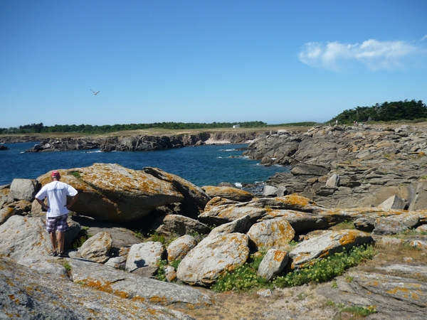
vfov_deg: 42.9
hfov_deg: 55.4
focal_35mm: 33
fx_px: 407
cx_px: 214
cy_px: 160
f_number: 8
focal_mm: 5.5
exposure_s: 1/200
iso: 100
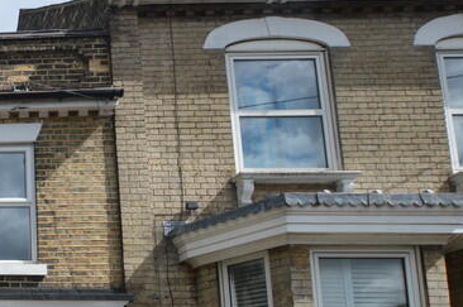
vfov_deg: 28.9
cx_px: -170
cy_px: 335
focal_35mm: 42
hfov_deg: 32.1
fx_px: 539
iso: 100
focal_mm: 10
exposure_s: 1/250
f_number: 8
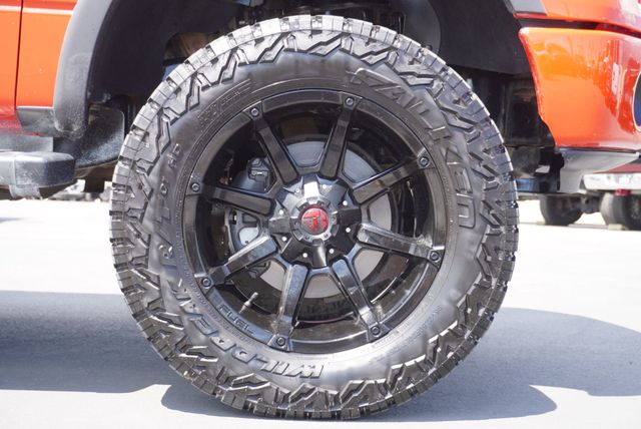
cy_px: 214
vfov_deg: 21.6
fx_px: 1123
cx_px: 320
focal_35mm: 63
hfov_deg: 31.9
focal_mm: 42
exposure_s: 1/80
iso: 125
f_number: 5.6
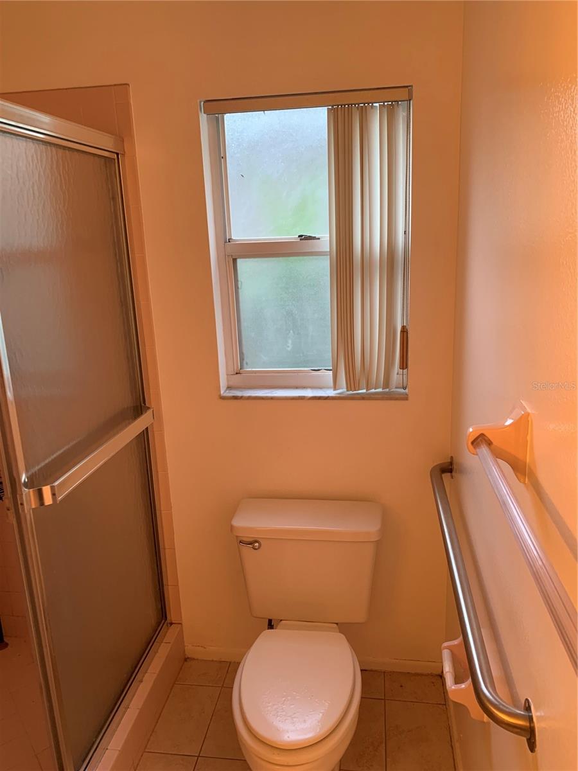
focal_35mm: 26
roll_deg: +2.1
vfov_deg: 67.3
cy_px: 386
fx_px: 579
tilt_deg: -13.8
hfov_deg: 53.1
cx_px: 289
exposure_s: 1/60
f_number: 1.8
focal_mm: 4.25
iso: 160
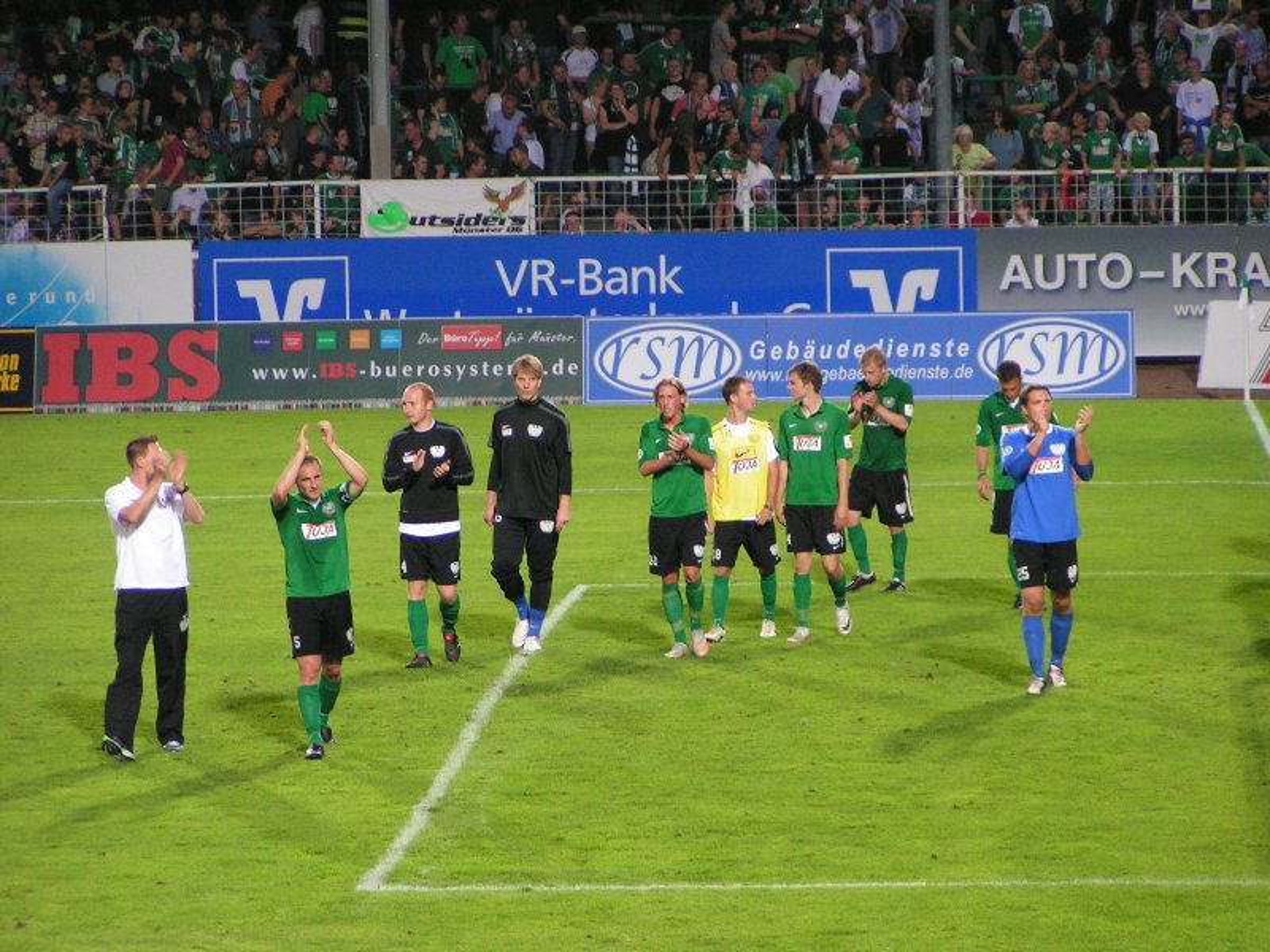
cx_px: 635
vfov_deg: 7.2
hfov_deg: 9.6
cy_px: 476
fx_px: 7558
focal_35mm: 206
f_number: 3.5
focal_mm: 31.5
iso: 200
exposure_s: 1/100
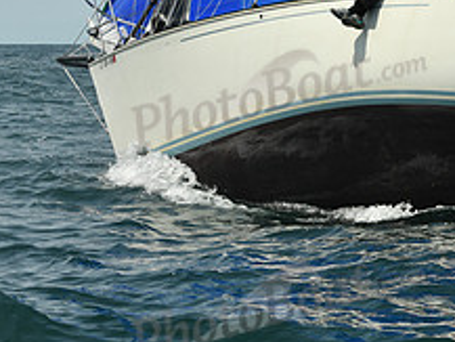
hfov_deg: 10.8
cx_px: 537
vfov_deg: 8.2
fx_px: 2367
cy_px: -45
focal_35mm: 180
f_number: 11
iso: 320
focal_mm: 70
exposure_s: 1/1000
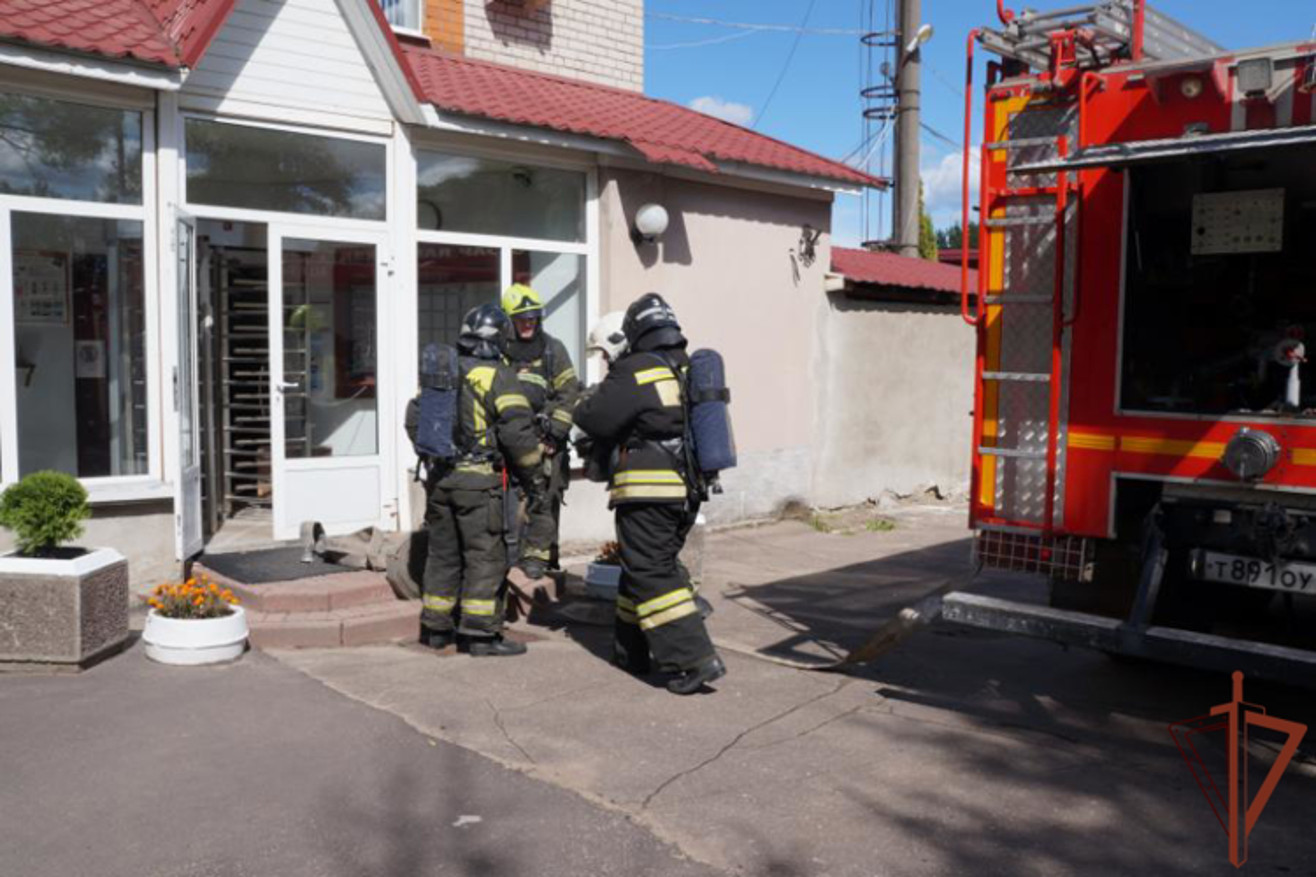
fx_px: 1097
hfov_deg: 61.9
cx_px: 658
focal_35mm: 30
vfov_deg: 43.6
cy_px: 438
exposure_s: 1/160
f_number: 11
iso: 100
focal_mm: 20
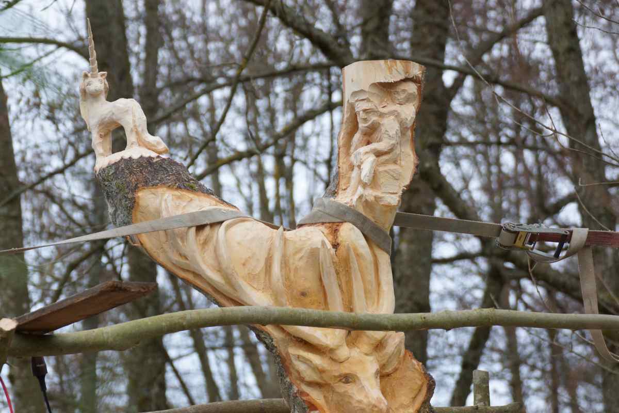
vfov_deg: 6.1
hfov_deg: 9.1
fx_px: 3868
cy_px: 206
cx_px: 310
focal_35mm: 225
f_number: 5
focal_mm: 150
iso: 800
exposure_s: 1/250
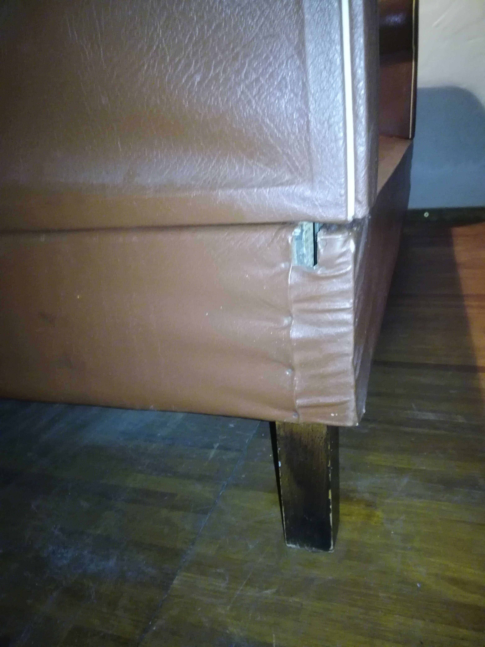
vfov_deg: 65.3
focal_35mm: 27
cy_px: 324
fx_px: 504
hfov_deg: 51.4
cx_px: 242
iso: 800
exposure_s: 1/14.3
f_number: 2
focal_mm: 3.79
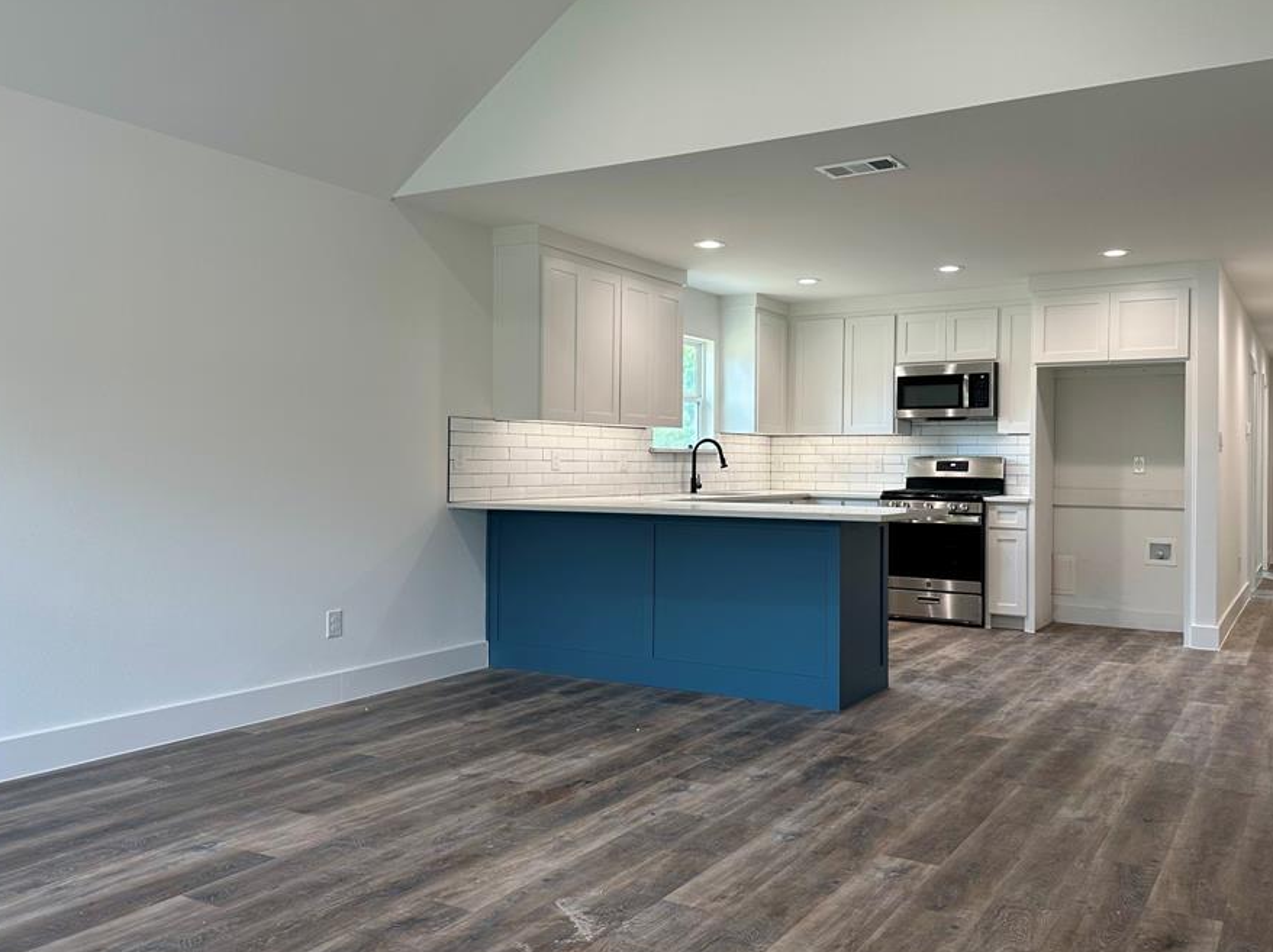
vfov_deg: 49.7
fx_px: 1029
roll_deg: +1.2
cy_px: 454
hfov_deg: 63.2
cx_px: 725
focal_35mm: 28
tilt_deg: -0.3
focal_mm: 6.86
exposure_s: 1/112
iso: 125
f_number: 1.78
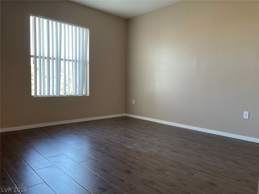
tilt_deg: -4.8
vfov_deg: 53.1
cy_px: 97
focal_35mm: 26
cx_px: 130
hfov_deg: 67.3
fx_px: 195
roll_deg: -0.6
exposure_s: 1/120
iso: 125
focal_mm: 5.1
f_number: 1.6
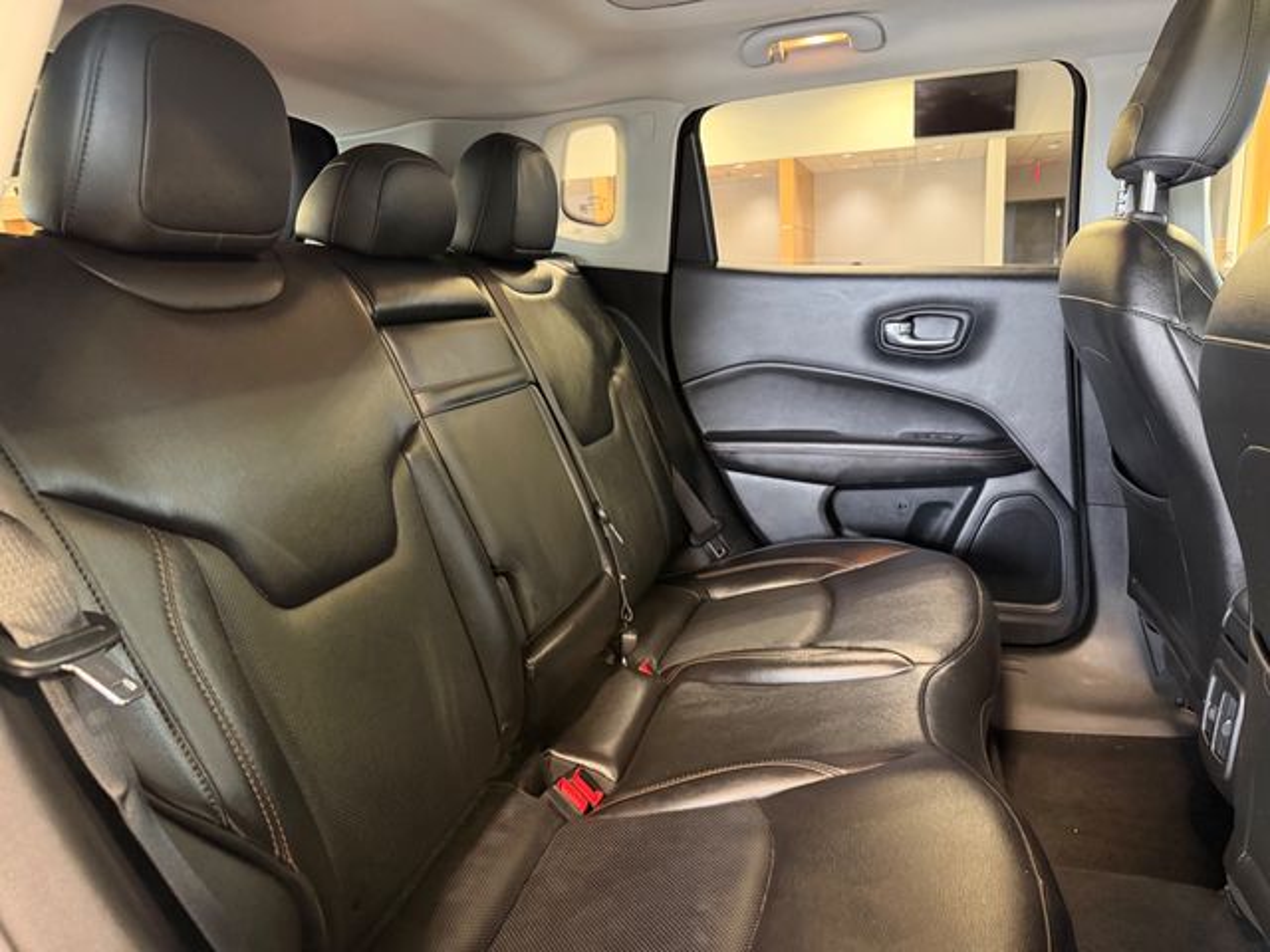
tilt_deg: -13.0
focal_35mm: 24
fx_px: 881
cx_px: 635
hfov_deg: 71.6
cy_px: 476
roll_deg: +3.5
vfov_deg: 56.8
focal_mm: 6.76
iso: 1000
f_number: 1.78
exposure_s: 1/40
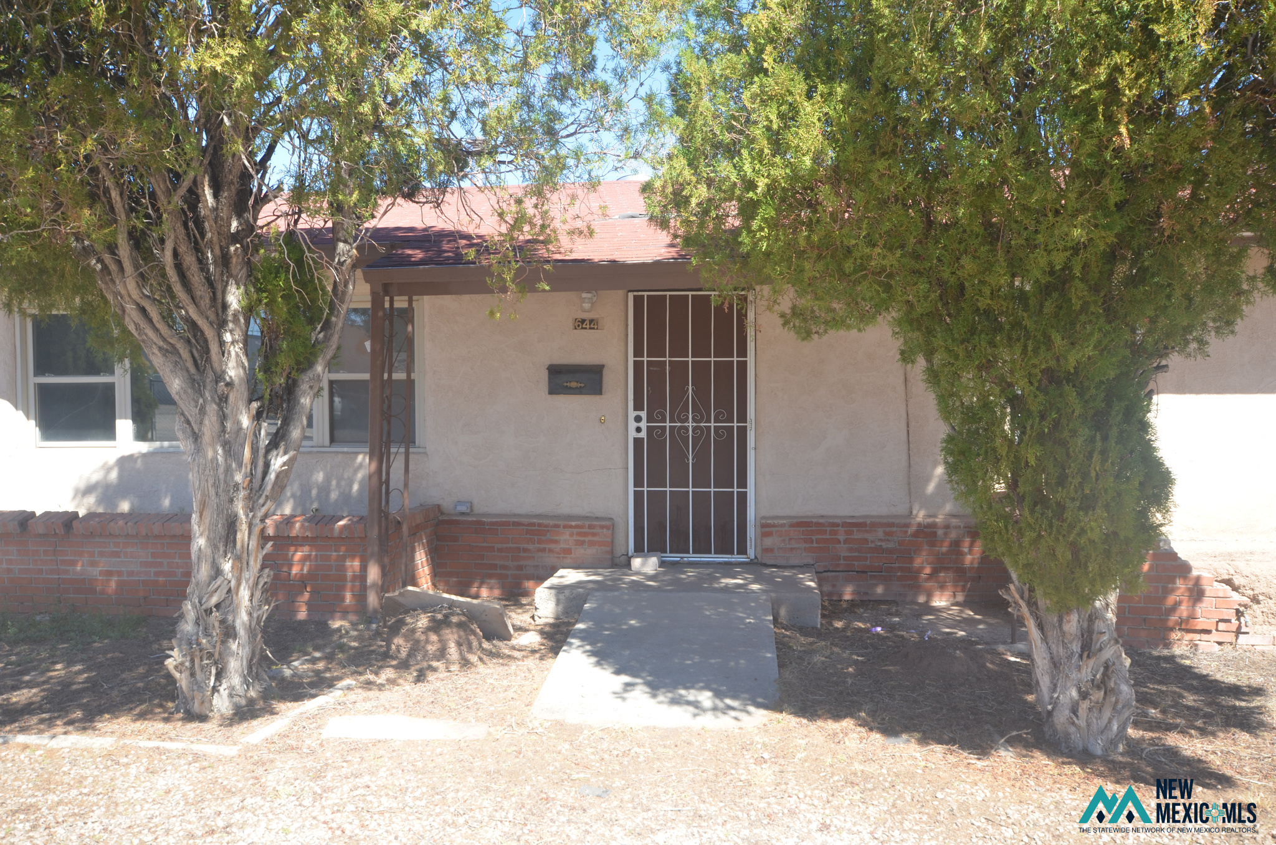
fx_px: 1061
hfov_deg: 62.0
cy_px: 422
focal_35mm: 30
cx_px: 638
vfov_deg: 43.4
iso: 160
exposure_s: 1/60
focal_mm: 20
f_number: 10
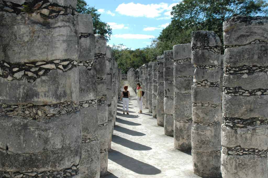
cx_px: 134
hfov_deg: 41.2
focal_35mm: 48
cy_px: 89
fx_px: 357
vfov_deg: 28.0
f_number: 10
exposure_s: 1/400
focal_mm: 32
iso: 400
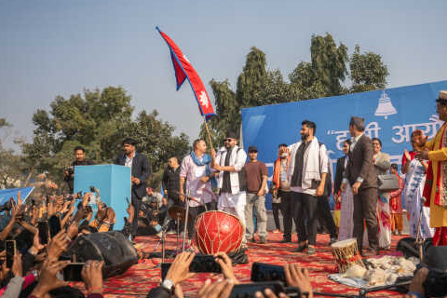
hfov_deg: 54.2
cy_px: 114
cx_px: 261
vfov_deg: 37.6
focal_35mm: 35
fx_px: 435
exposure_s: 1/640
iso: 100
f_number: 4.5
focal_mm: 28
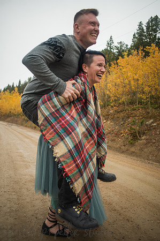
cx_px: 80
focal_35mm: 28
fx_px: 187
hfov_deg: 46.3
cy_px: 120
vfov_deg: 65.5
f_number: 2.8
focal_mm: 28
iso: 320
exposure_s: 1/160
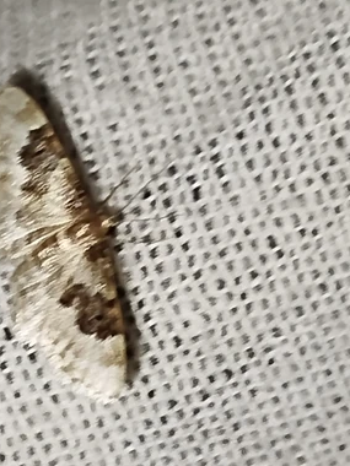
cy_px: 379
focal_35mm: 182
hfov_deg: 8.2
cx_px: 109
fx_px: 2454
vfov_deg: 10.8
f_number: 1.7
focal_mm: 5.31
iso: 125
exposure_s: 1/50
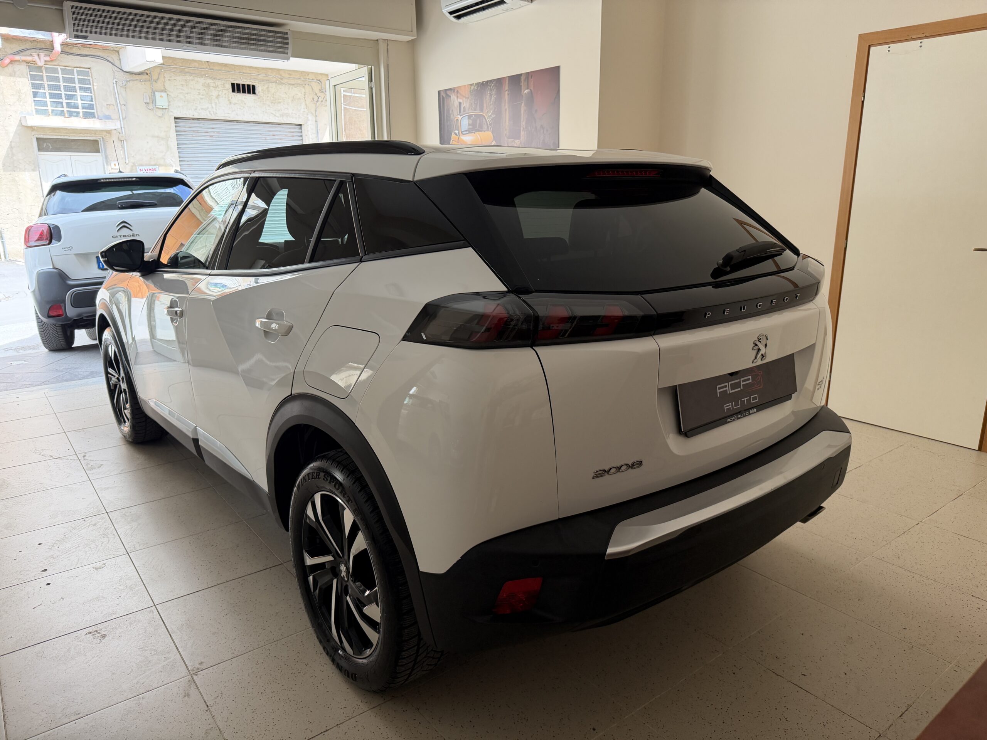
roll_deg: +0.9
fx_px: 684
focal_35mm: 24
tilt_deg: -15.1
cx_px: 494
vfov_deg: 56.8
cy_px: 370
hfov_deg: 71.6
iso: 160
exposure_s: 1/215
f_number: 1.78
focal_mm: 6.76
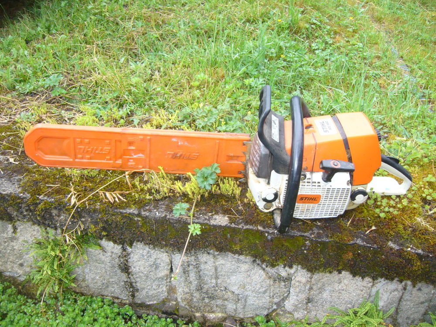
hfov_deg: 52.6
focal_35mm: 35
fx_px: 441
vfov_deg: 40.7
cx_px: 218
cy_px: 164
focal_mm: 5.8
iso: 80
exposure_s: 1/80
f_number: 2.8
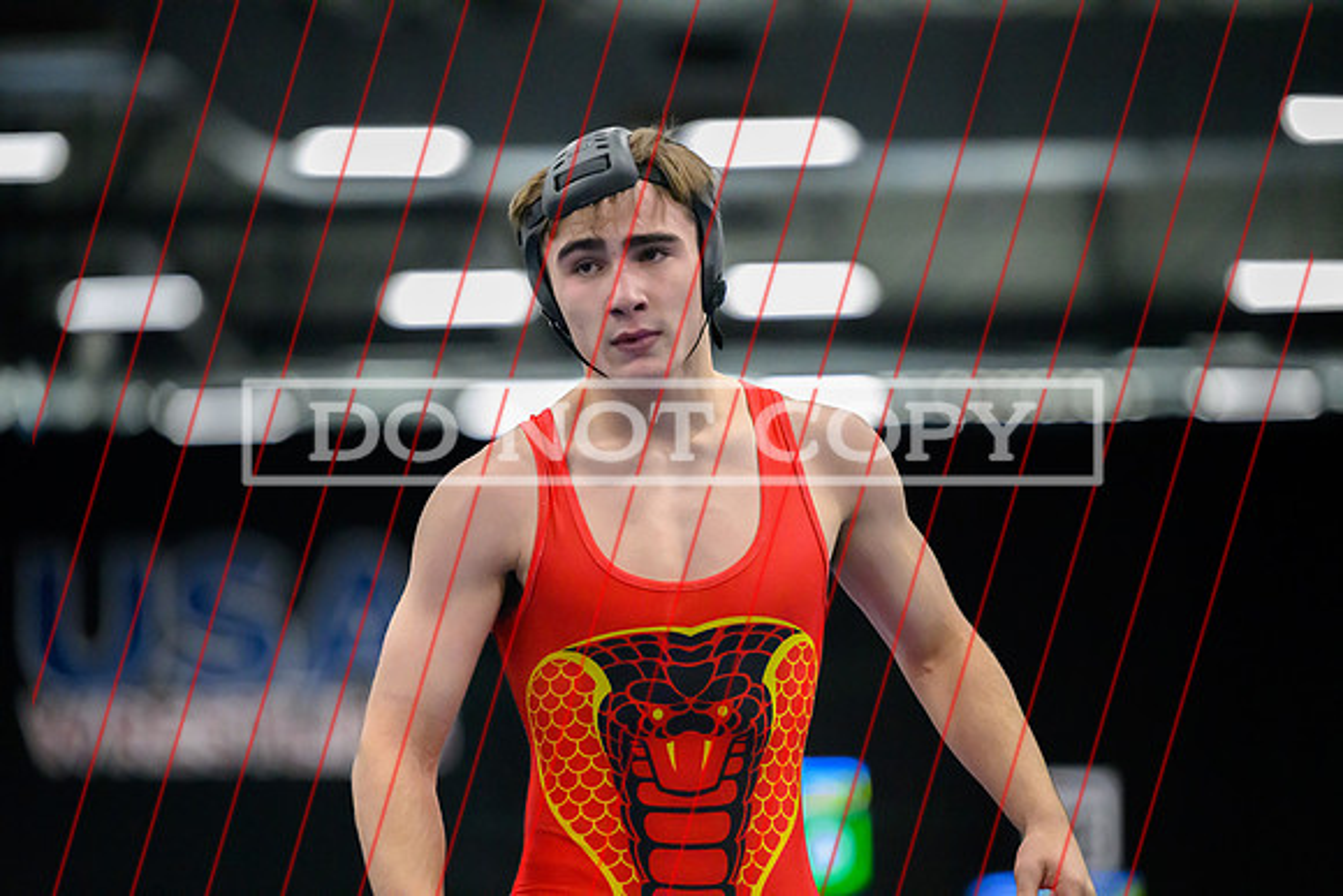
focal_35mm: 175
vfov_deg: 7.9
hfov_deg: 11.7
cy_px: 448
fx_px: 6530
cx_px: 672
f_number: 2.8
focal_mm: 175
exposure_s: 1/800
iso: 25600
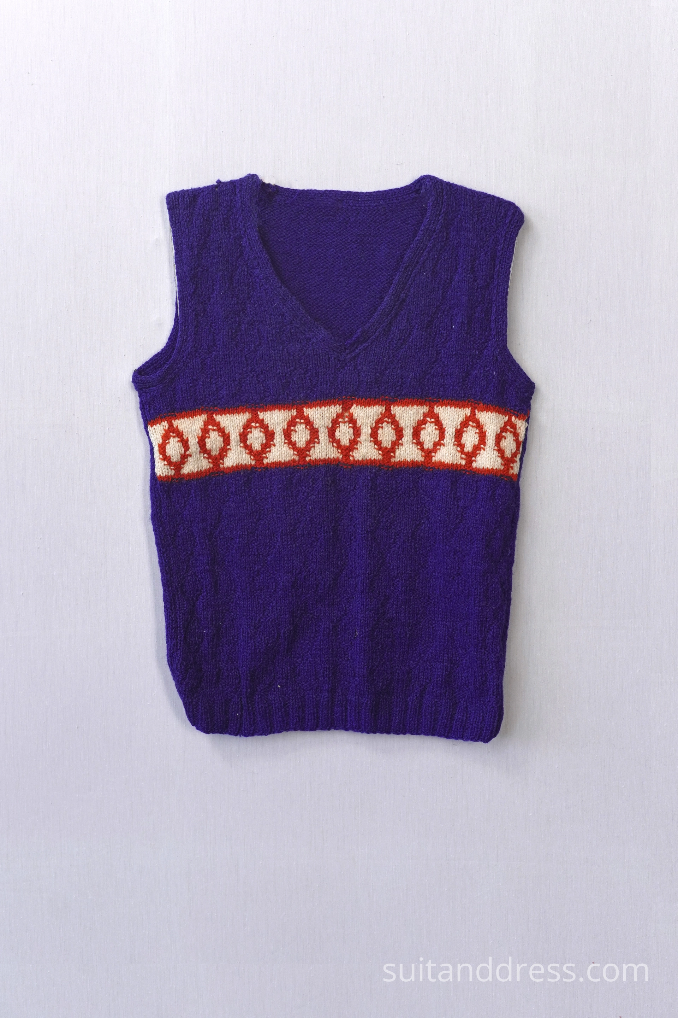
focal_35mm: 48
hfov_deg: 28.1
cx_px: 339
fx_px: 1356
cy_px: 509
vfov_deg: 41.1
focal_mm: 32
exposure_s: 1/60
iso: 320
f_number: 6.3
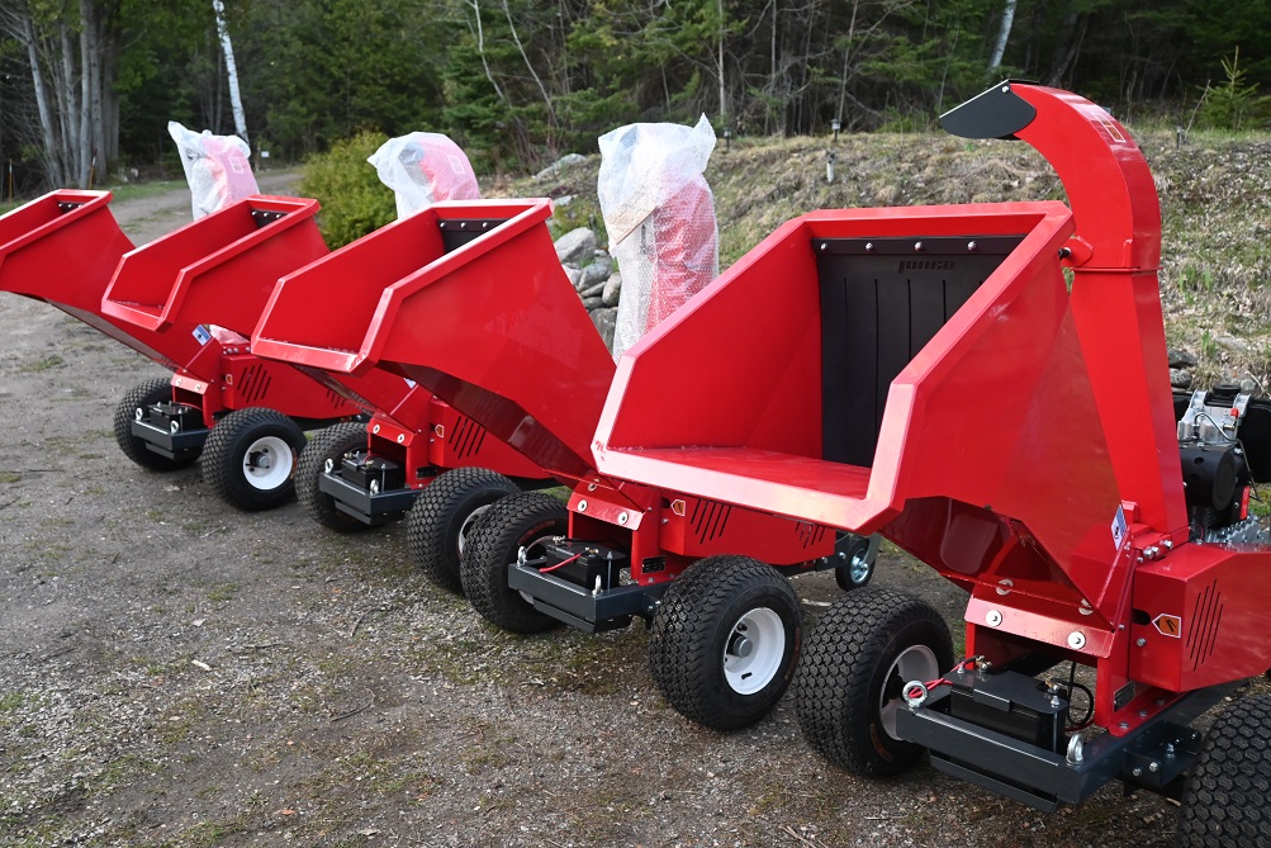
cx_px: 636
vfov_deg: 41.7
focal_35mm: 32
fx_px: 1112
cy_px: 424
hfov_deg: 59.5
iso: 800
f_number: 4
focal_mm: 21
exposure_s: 1/125
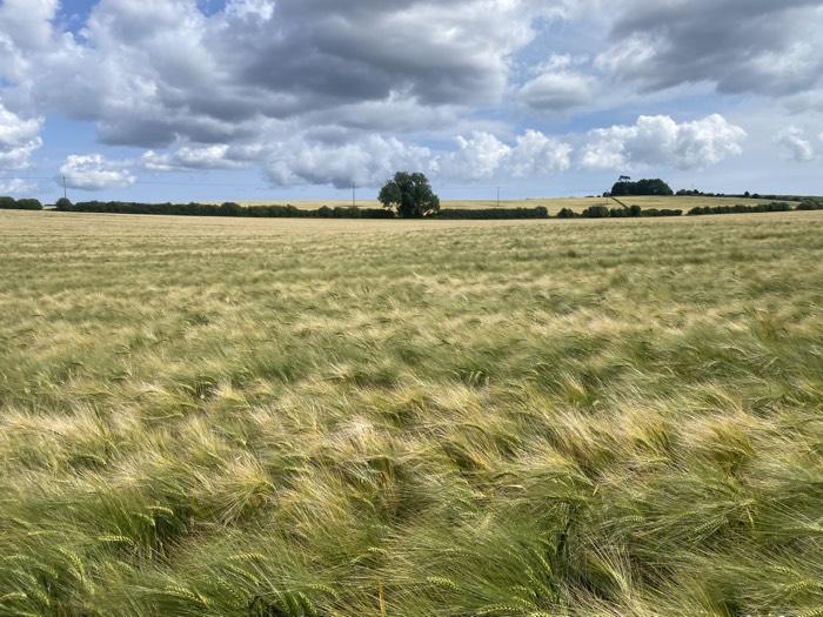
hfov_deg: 67.3
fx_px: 618
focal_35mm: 26
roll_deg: -0.4
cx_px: 412
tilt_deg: -5.0
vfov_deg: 53.1
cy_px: 308
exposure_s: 1/5025
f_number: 1.8
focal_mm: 4.25
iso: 32
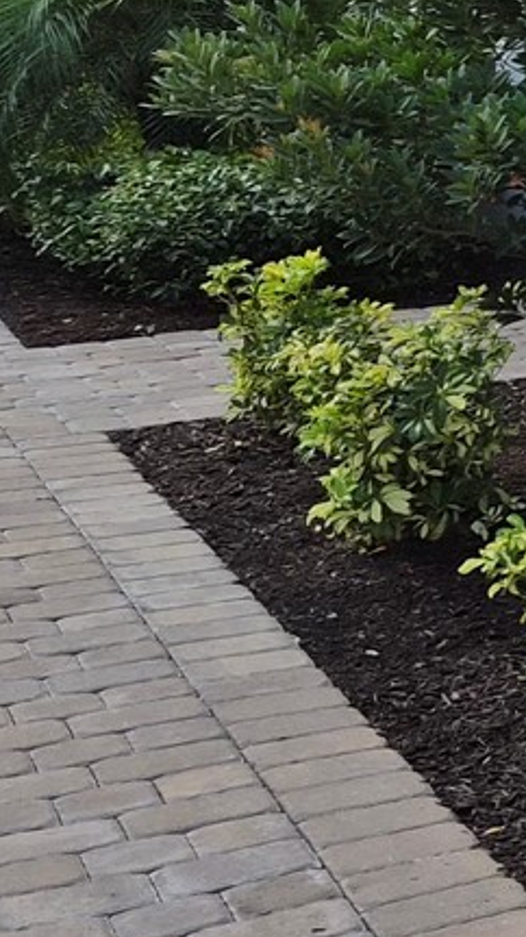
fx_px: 2309
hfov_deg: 10.3
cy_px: 148
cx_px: 1456
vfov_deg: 22.5
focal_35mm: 93
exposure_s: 1/3592
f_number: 1.8
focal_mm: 5.4
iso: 80
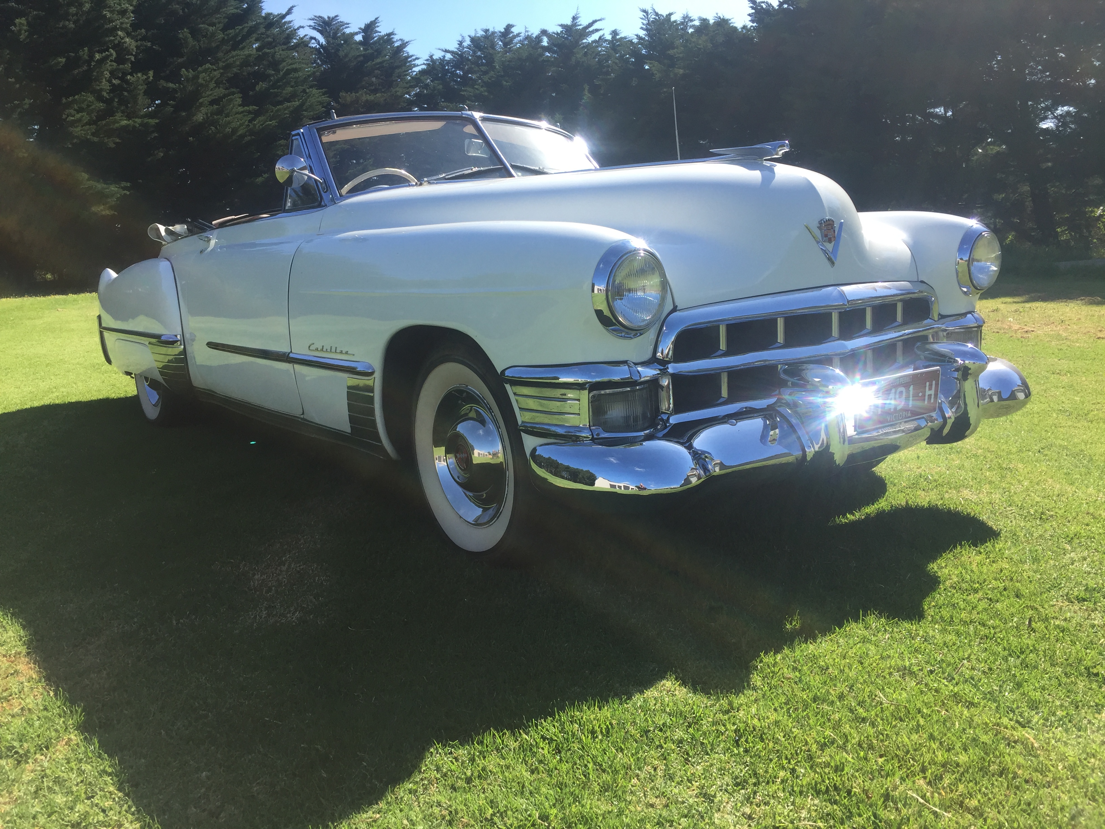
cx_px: 552
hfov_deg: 61.7
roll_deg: +3.9
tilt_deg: -10.9
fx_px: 926
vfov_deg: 48.2
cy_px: 414
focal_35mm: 29
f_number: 2.2
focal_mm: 4.15
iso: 32
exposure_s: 1/1068
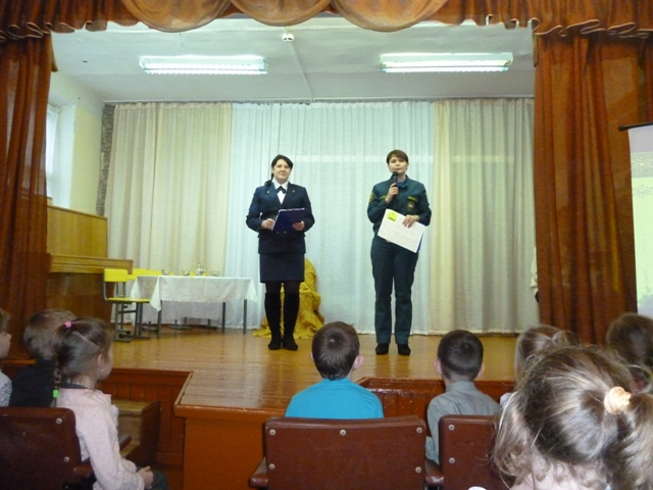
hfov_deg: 63.4
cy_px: 245
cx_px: 326
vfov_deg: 49.7
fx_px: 528
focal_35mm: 28
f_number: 3.1
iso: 800
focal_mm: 5
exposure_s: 1/60
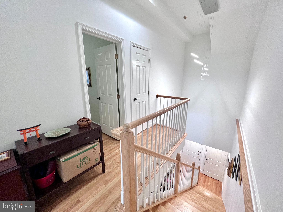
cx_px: 142
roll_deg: -0.1
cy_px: 106
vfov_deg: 89.9
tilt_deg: -13.7
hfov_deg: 106.2
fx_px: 106
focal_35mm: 13
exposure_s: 1/120
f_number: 1.8
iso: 160
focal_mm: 1.57
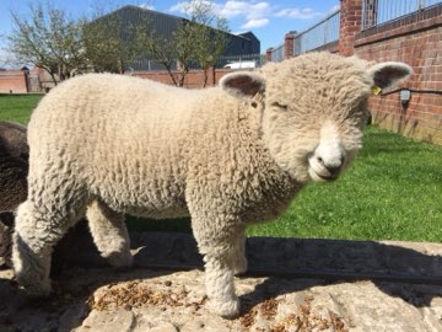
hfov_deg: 60.0
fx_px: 383
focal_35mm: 30
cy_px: 166
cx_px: 221
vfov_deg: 46.8
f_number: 2.2
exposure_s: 1/1953
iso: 40
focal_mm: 4.12
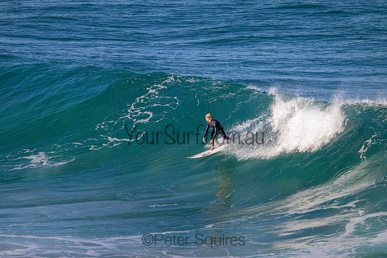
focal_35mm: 580
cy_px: 129
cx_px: 194
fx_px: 6236
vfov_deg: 2.4
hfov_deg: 3.6
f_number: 11
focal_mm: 580
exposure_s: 1/2000
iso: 2200
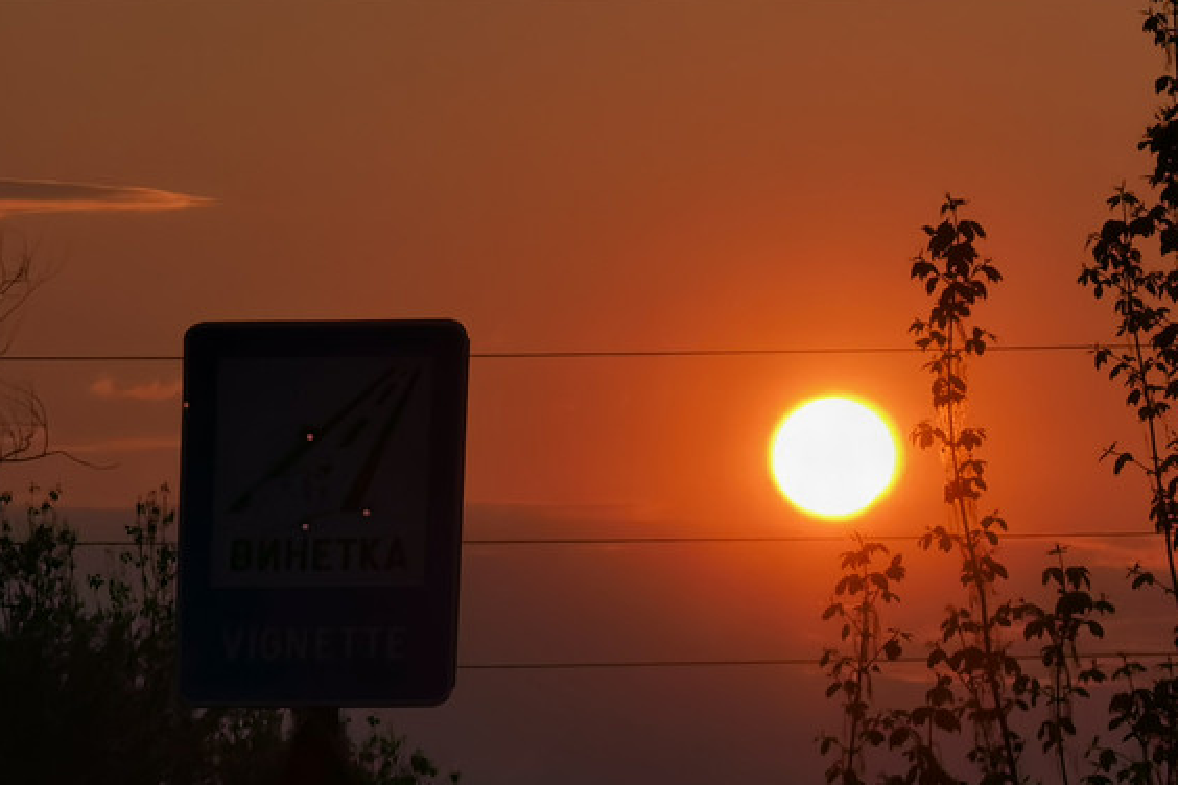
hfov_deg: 5.6
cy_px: 424
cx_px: 686
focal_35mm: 368
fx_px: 12041
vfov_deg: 3.7
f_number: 3.4
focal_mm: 14.46
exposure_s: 1/2174
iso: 50
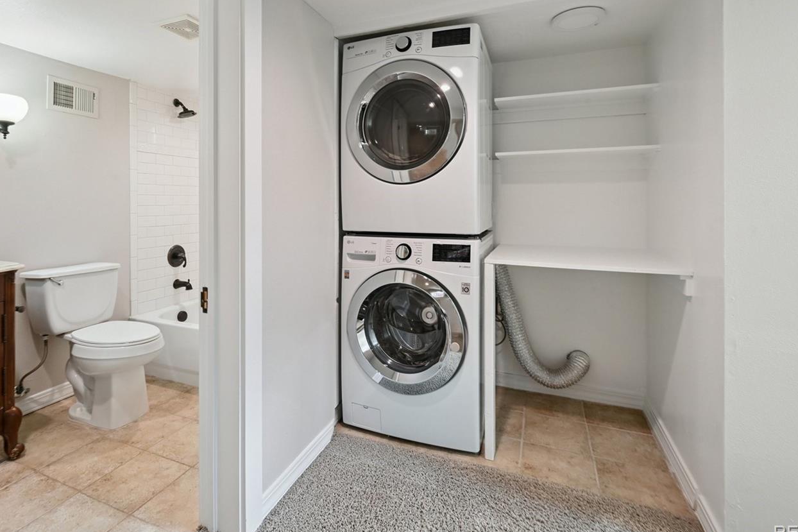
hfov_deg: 89.8
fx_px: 399
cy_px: 204
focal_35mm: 18
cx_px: 364
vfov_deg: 66.5
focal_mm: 14
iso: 400
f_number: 10
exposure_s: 1/20
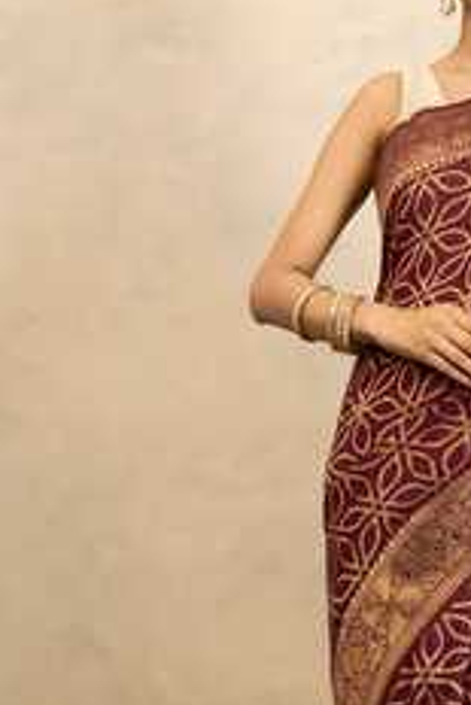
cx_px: 504
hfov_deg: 12.0
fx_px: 2214
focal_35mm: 113
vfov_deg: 17.9
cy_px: 570
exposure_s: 1/160
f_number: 11
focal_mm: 50
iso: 100
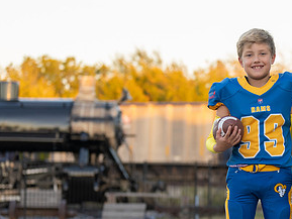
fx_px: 1241
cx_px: 274
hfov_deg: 13.3
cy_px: 183
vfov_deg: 10.1
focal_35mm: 147
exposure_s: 1/320
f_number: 2.8
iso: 400
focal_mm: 70
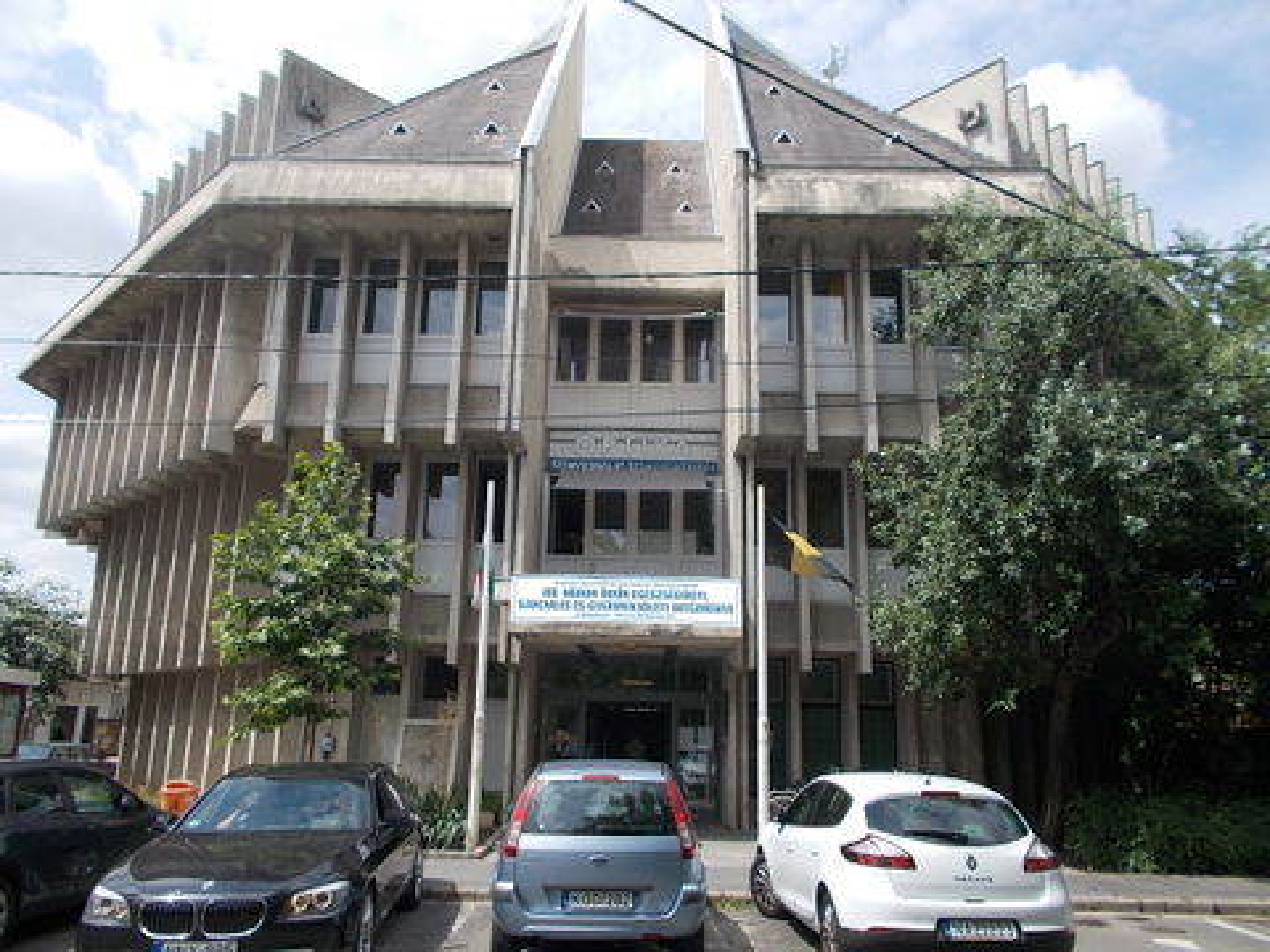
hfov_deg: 67.3
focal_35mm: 26
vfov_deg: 53.1
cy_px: 476
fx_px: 954
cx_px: 635
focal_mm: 4.6
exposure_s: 1/160
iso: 80
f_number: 8
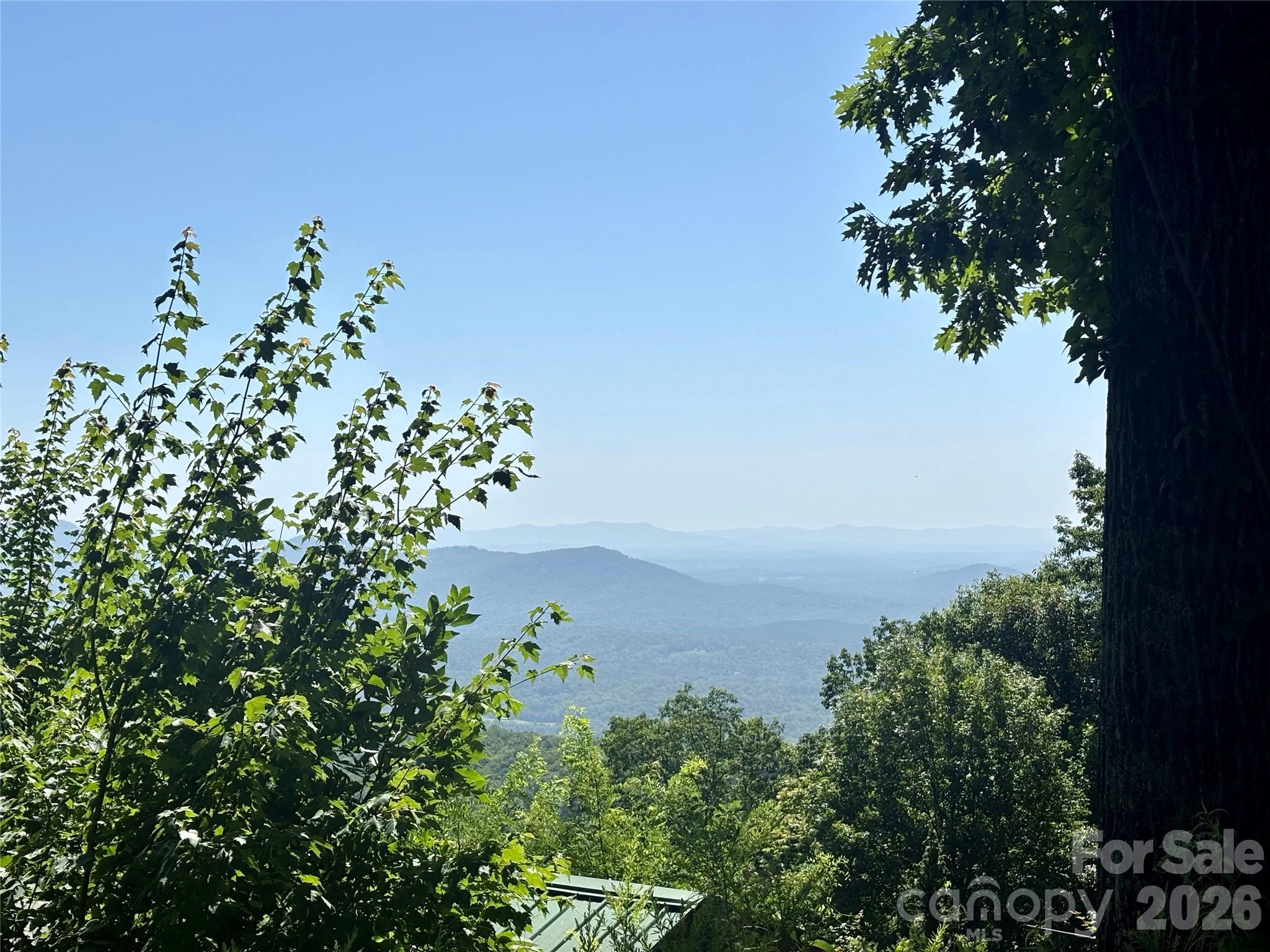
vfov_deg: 28.0
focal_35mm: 52
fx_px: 1908
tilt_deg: +1.2
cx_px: 635
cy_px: 476
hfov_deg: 36.8
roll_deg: +0.0
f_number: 1.6
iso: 40
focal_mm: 5.96
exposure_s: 1/5076
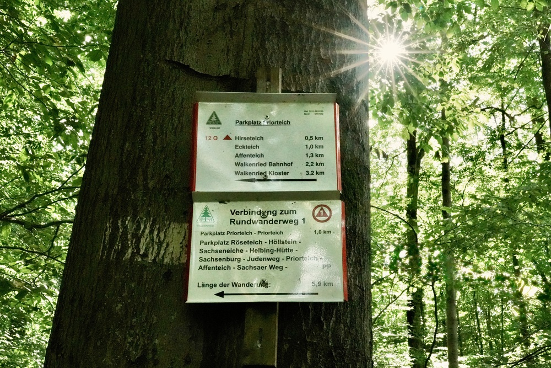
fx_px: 520
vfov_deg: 38.9
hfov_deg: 55.8
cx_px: 276
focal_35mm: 34
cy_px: 184
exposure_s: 1/500
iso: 12800
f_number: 18
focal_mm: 34
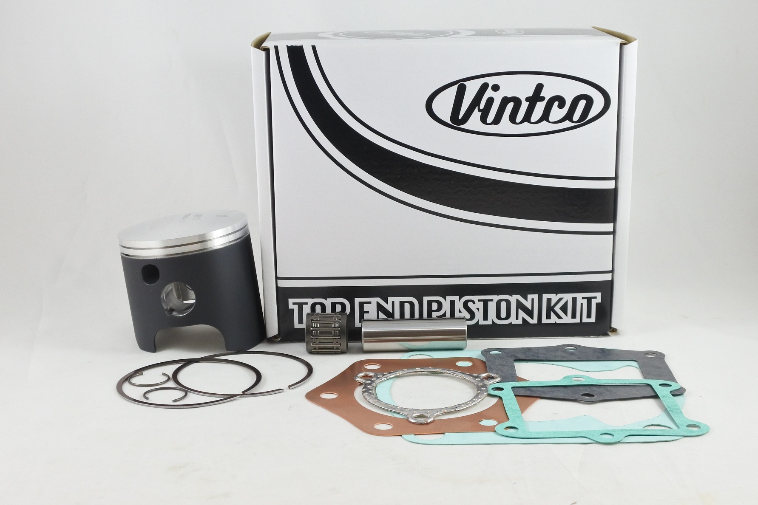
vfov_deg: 31.2
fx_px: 905
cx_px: 372
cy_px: 256
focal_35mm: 43
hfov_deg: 45.4
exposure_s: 1/125
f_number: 4.2
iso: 560
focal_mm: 15.7
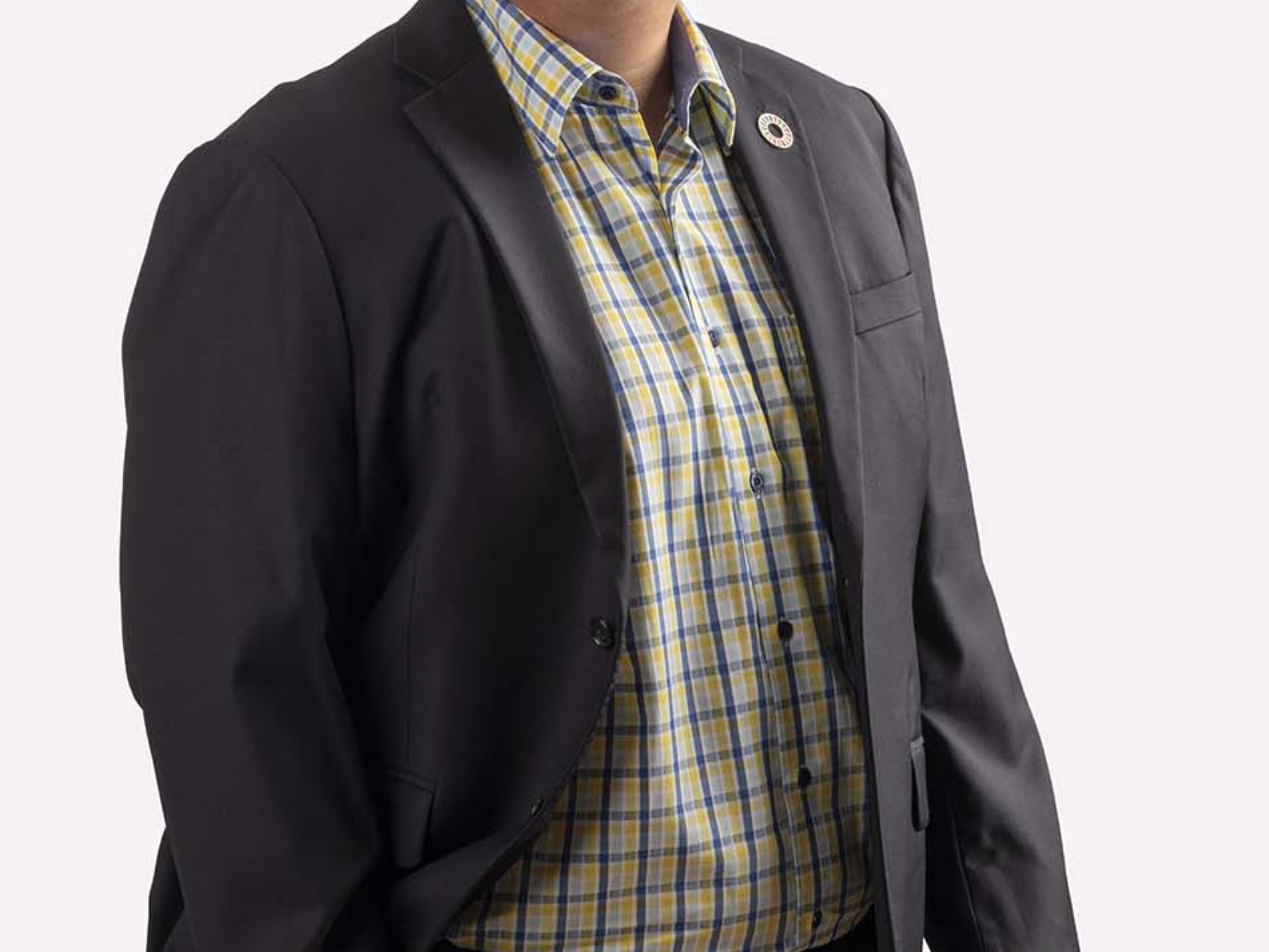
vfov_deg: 9.7
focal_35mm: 153
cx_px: 636
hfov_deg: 12.9
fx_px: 5610
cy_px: 475
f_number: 11
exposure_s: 1/250
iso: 200
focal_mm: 105
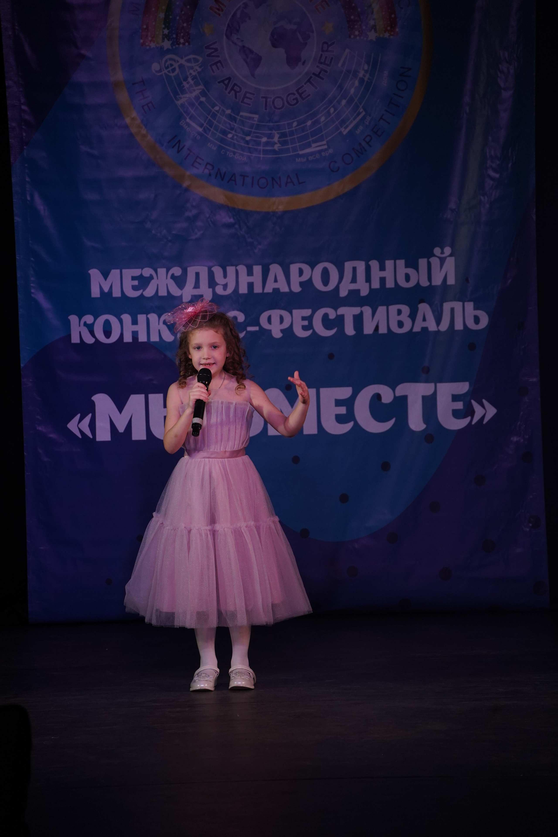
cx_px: 279
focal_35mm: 186
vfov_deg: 11.1
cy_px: 418
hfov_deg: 7.4
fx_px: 4324
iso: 2000
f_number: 5.6
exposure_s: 1/400
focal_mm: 186
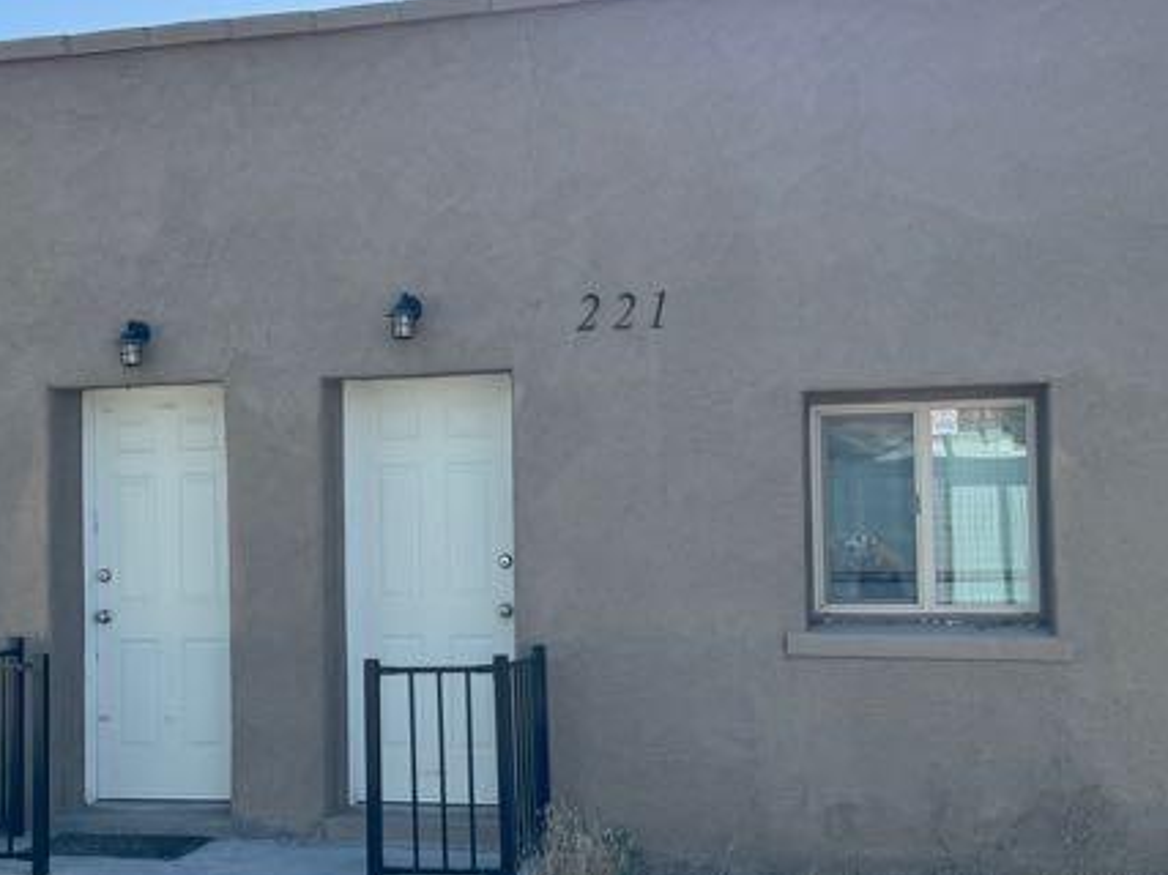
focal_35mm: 47
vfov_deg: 30.8
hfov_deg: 40.1
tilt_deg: +1.4
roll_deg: +0.9
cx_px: 432
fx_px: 1585
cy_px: 504
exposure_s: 1/3096
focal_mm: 6.76
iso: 80
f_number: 1.78
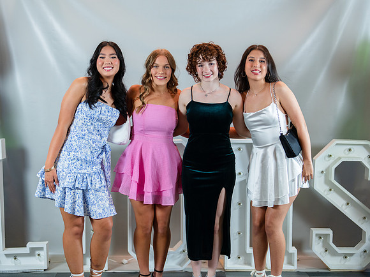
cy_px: 138
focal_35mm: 55
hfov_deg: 34.8
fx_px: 590
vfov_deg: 26.4
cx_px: 182
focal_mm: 50
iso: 500
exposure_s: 1/320
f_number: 1.2
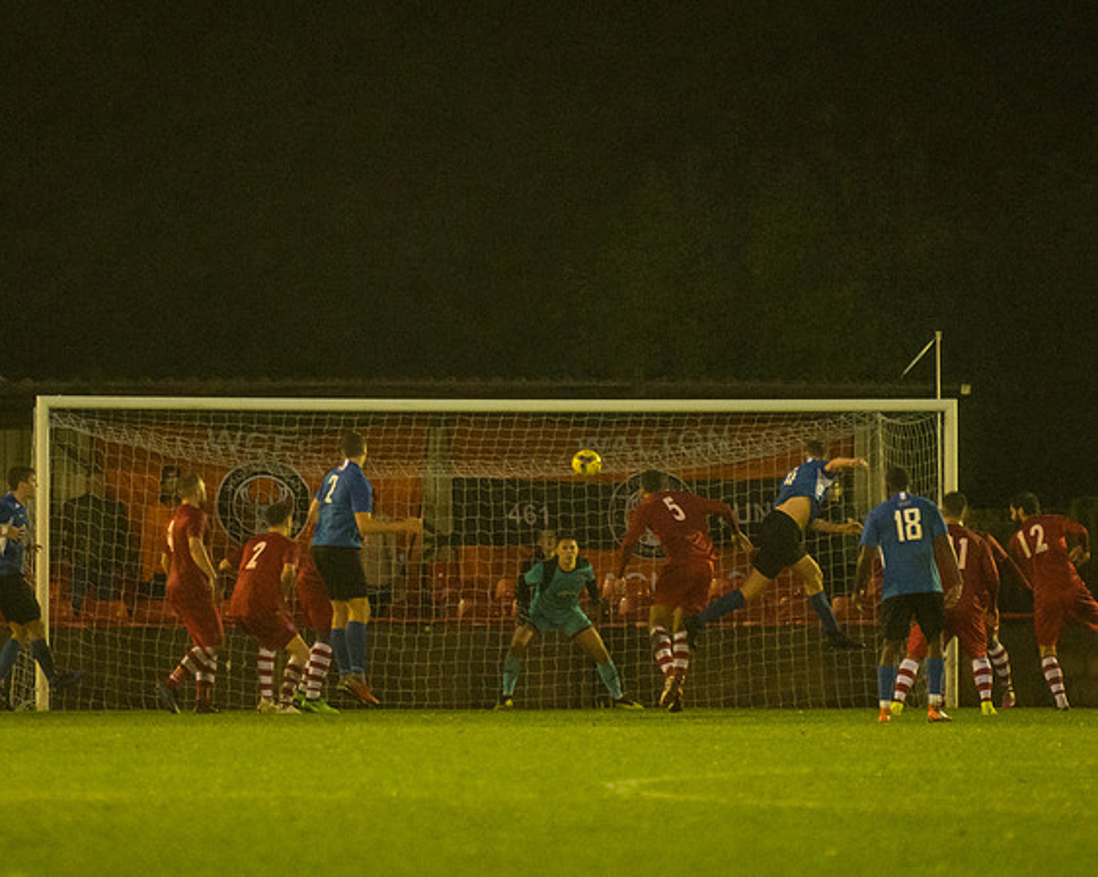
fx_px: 12961
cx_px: 556
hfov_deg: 4.9
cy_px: 368
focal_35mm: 399
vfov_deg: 3.9
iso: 5000
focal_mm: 200
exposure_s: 1/800
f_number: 2.8
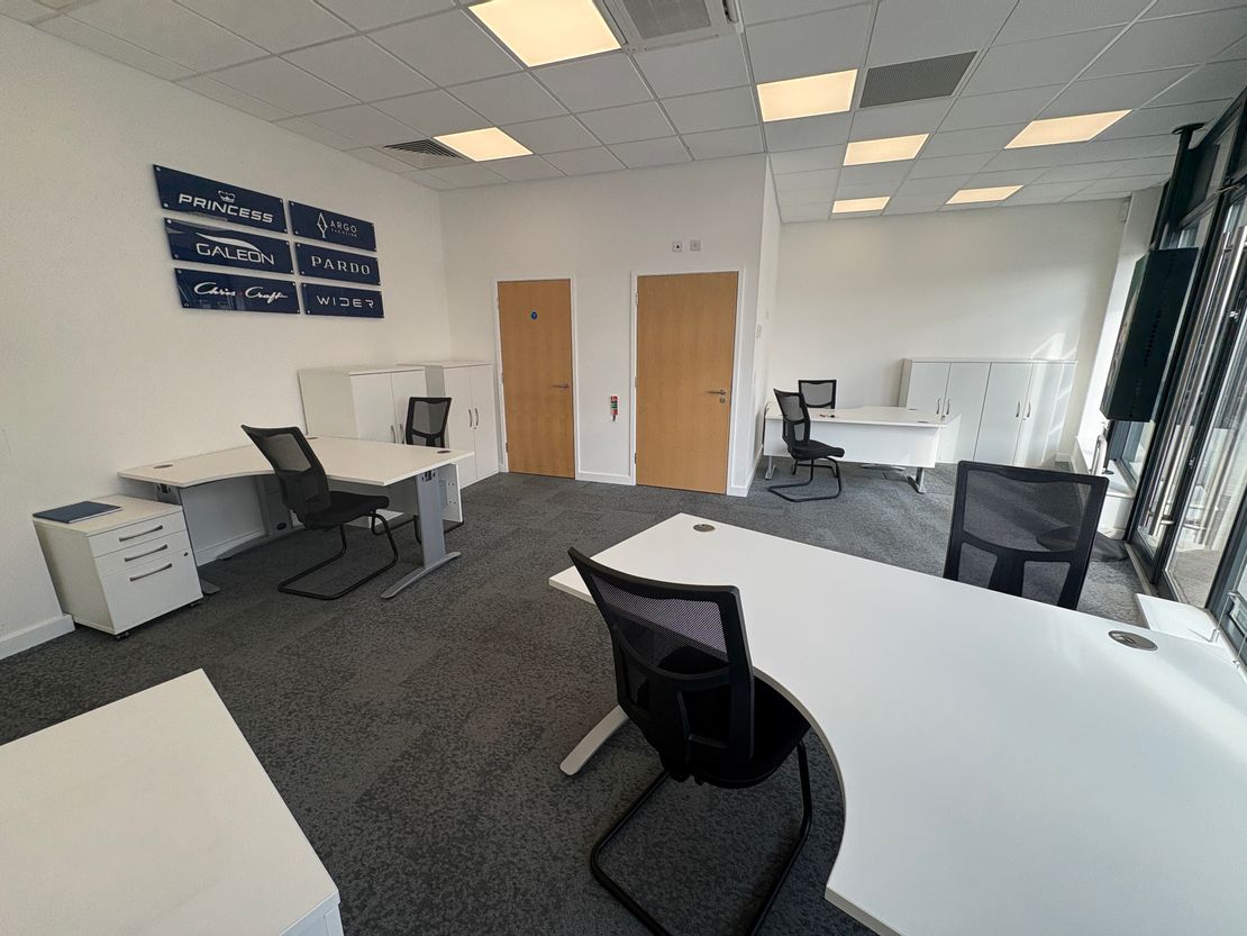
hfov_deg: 102.1
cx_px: 624
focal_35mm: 14
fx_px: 504
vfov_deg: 85.7
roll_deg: +0.7
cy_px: 468
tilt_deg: -14.3
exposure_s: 1/221
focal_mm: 2.22
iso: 40
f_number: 2.2
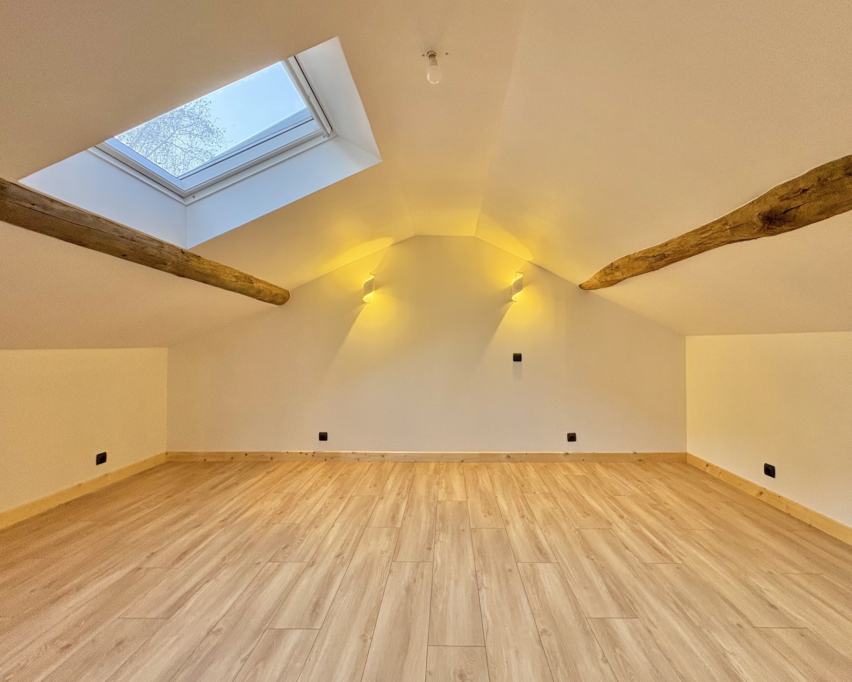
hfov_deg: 96.7
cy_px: 339
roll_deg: +0.2
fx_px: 378
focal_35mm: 15
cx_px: 444
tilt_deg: +0.5
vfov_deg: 84.0
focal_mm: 2.22
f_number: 2.2
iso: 200
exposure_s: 1/100
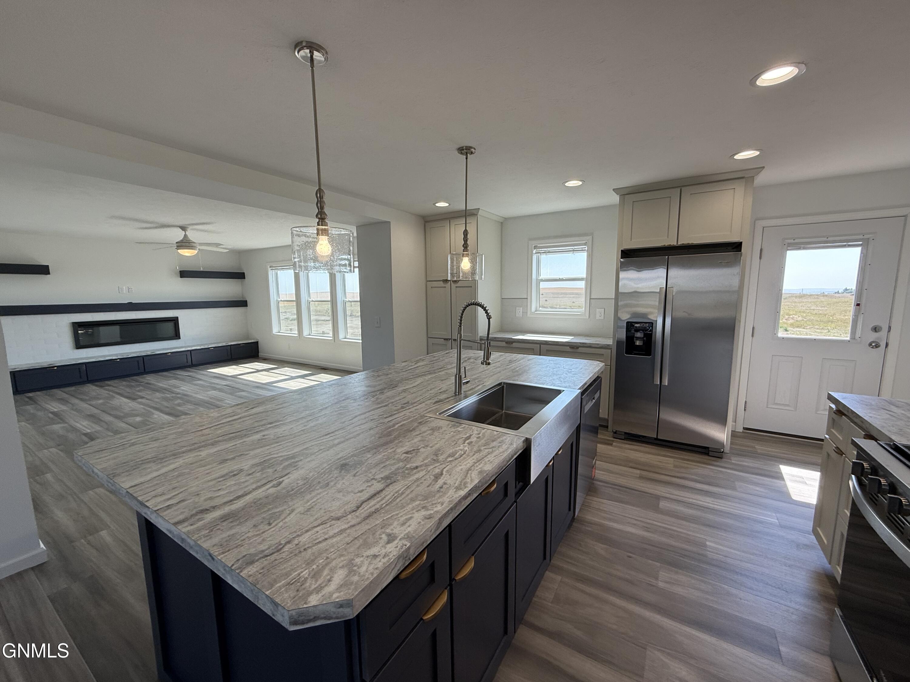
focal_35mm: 14
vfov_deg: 85.7
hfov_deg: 102.1
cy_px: 341
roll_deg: +0.1
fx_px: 368
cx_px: 455
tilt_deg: -8.6
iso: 64
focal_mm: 2.22
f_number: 2.2
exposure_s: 1/221
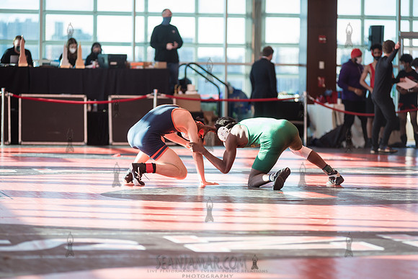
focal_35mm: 155
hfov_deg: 13.2
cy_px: 140
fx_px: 1800
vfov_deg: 8.9
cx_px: 209
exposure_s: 1/400
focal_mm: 155
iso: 400
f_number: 4
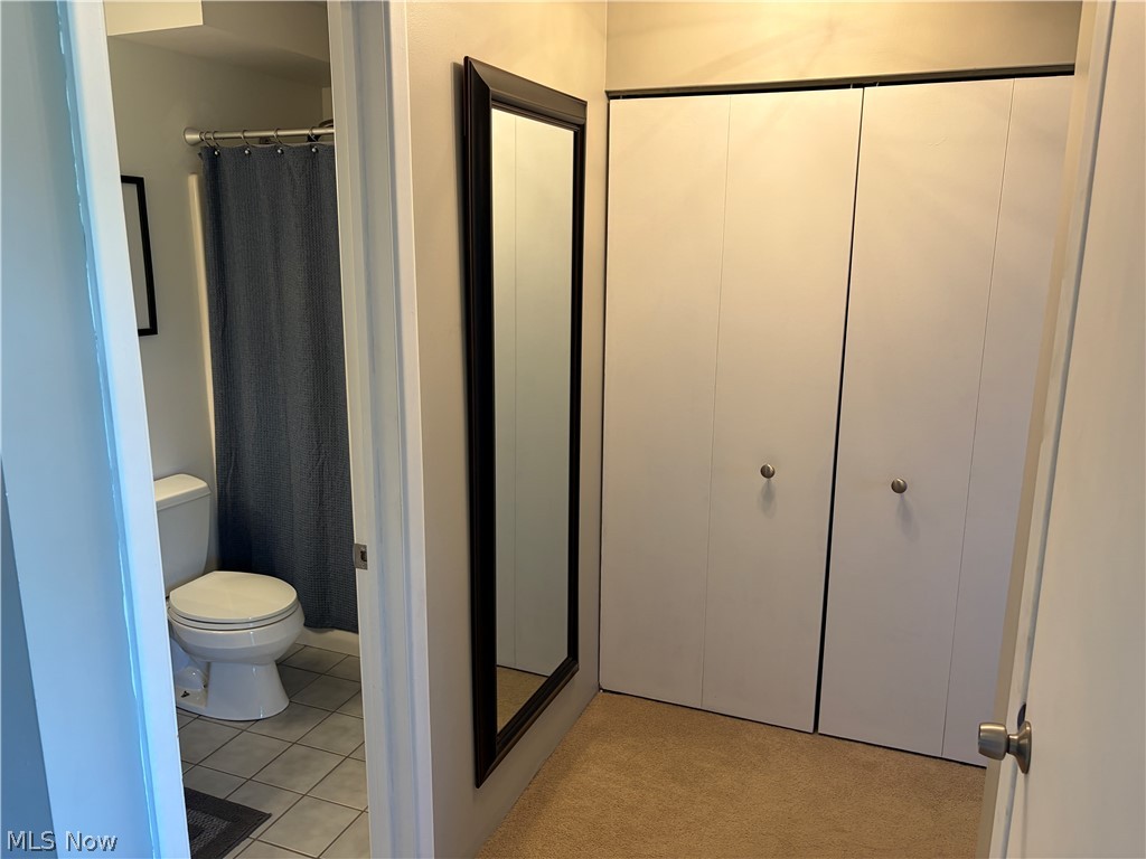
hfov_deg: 67.3
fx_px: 861
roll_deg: -0.5
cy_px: 430
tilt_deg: -12.0
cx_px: 573
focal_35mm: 26
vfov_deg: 53.1
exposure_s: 1/60
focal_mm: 5.96
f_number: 1.6
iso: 80
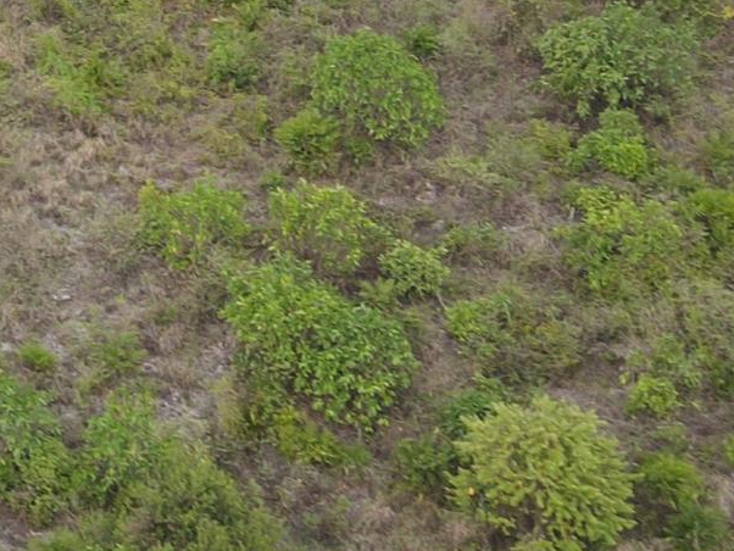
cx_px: -240
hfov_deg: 17.9
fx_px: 2164
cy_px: -62
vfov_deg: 14.2
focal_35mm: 102
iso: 100
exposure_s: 1/100
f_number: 2.8
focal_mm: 4.5
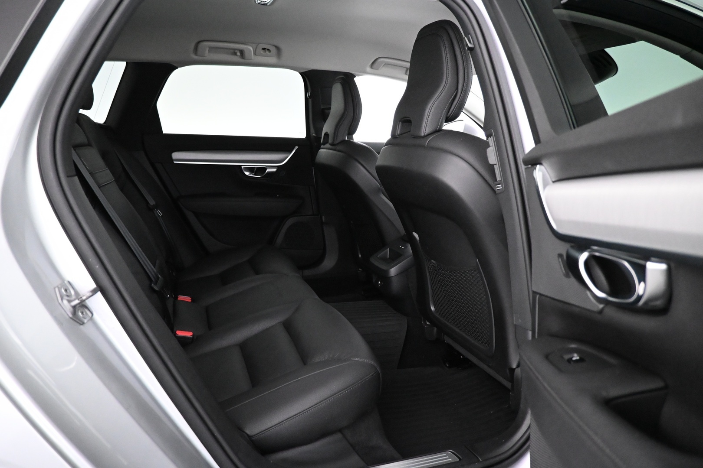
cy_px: 234
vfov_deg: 53.1
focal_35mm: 24
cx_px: 352
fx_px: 469
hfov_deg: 73.7
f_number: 3.5
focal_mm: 16
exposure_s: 1/60
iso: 6400
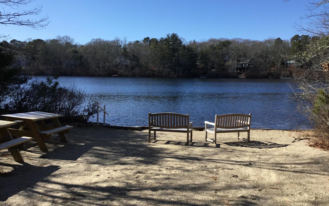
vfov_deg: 38.3
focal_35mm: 33
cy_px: 113
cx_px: 164
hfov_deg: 58.1
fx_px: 296
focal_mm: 3.3
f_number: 2.4
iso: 25
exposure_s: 1/1199
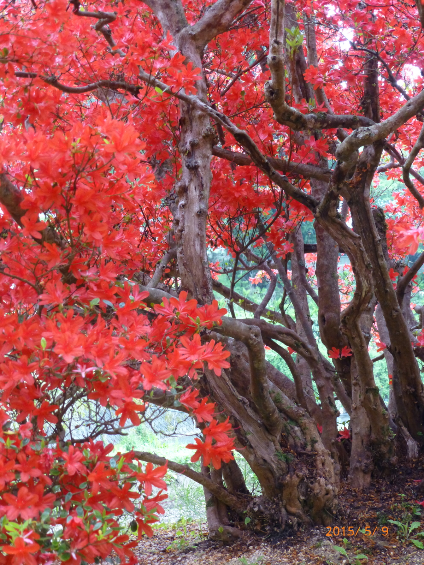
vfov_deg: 29.4
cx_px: 212
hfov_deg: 22.3
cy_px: 282
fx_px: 1078
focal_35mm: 66
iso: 400
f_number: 4.9
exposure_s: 1/15
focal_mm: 11.7
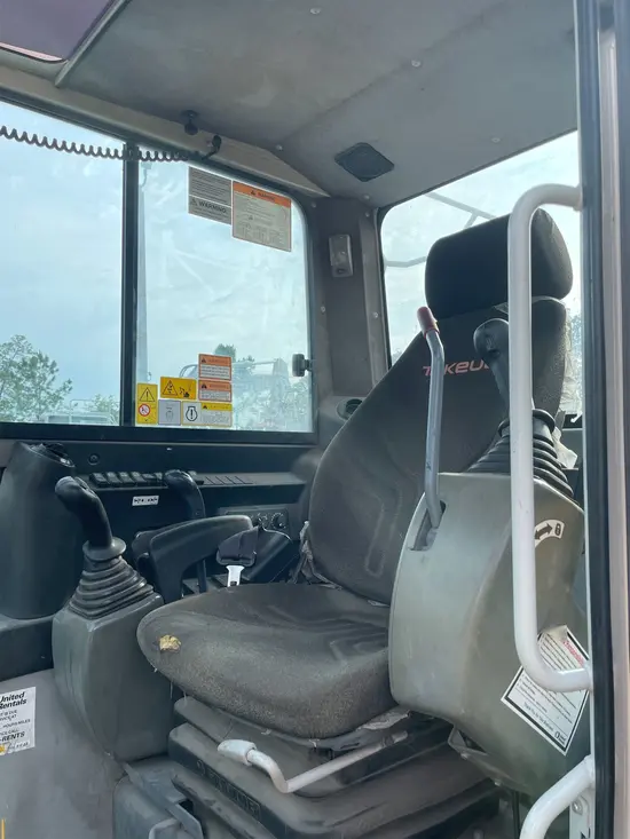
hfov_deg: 53.1
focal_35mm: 26
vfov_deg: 67.3
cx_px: 315
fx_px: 631
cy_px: 420
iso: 32
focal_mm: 4.2
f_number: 1.6
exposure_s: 1/849
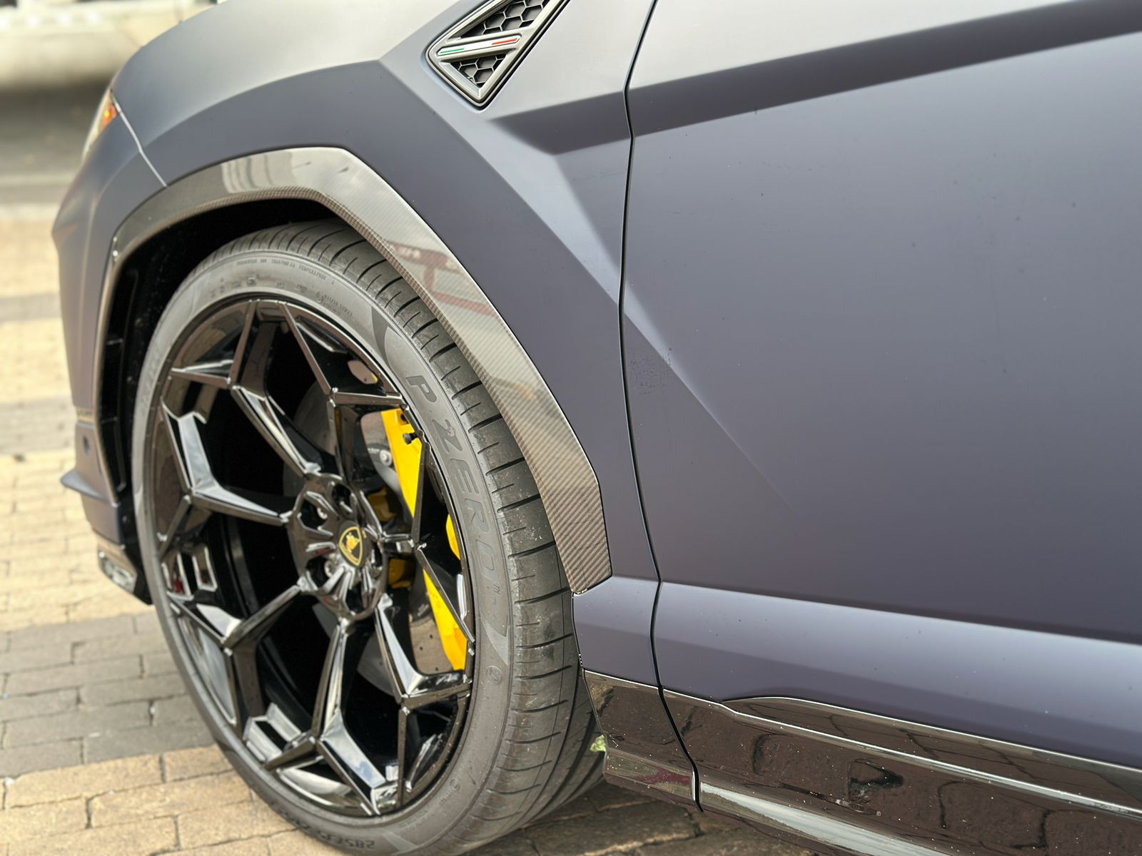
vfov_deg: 30.3
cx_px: 571
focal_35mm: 48
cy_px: 428
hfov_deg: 39.7
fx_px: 1584
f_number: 1.78
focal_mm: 6.86
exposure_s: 1/121
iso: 80
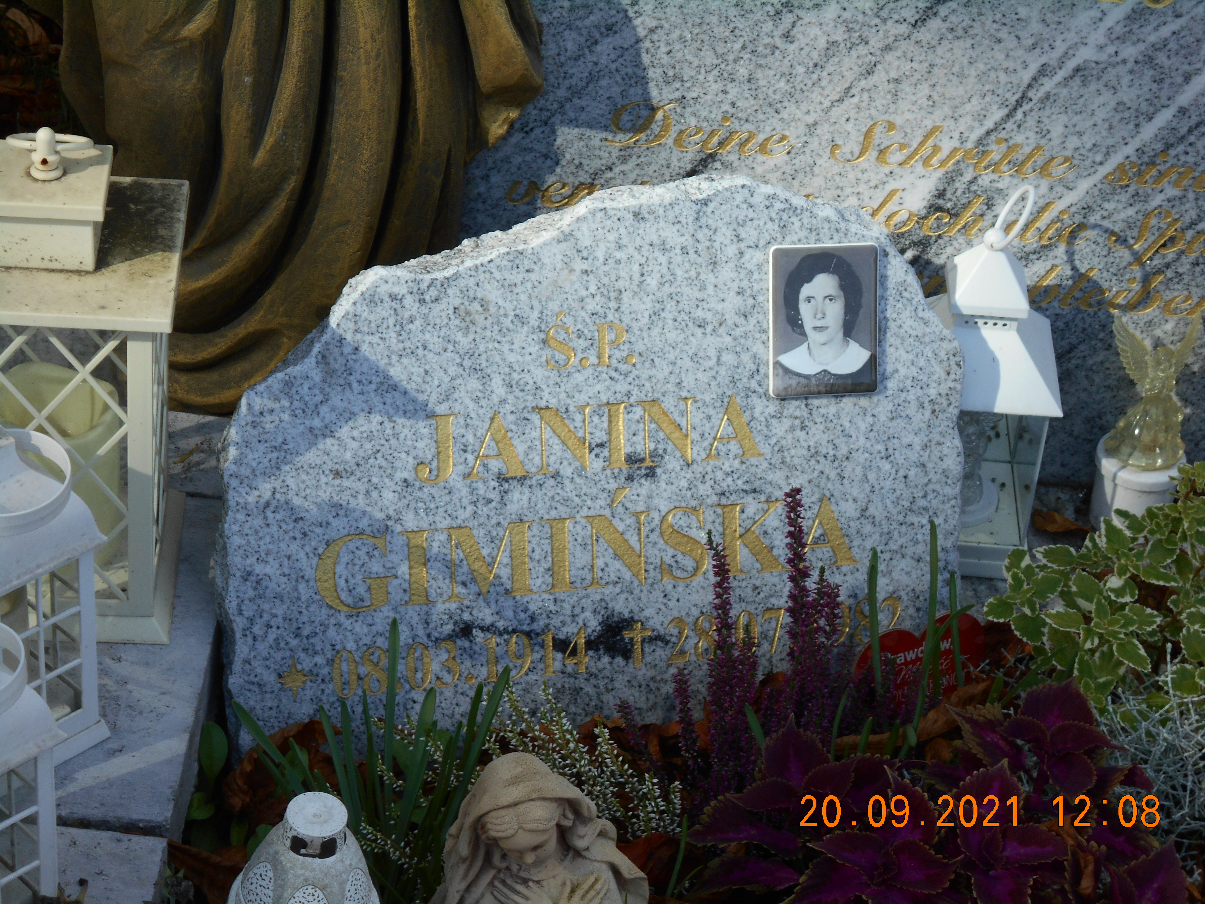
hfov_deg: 22.8
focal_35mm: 86
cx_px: 602
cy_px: 452
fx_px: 2994
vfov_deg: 17.2
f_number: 6.3
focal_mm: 15.4
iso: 80
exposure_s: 1/200
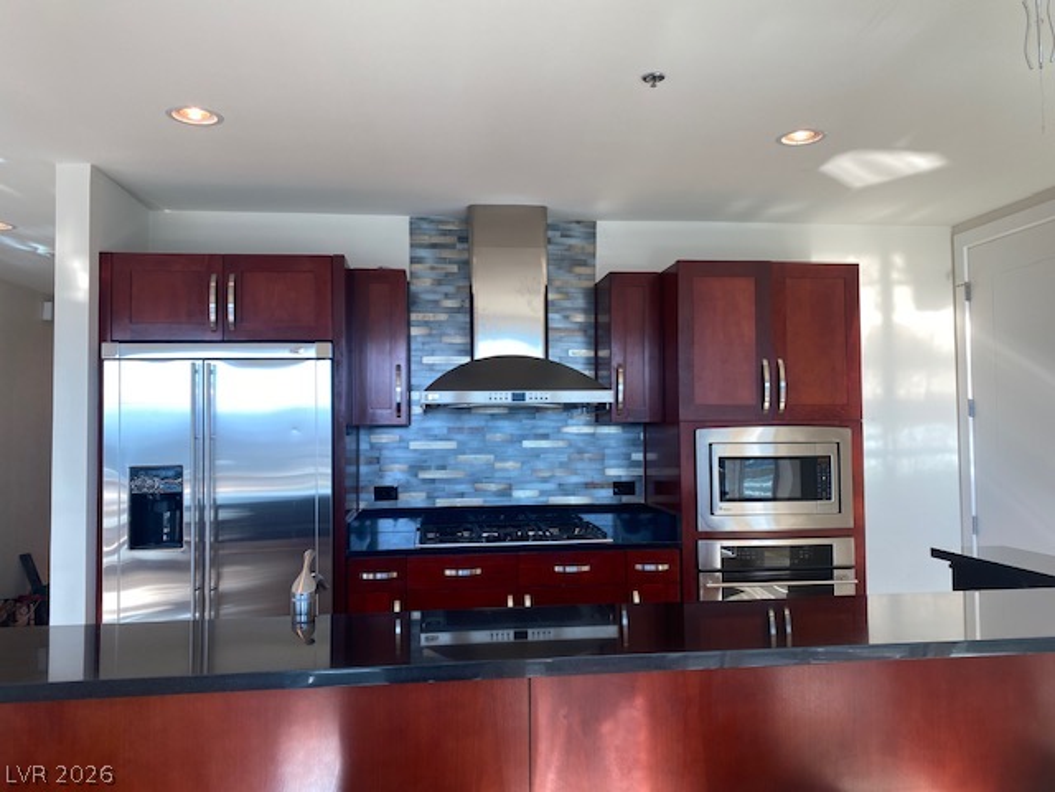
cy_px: 396
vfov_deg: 53.1
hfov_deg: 67.3
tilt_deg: +2.1
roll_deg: +0.3
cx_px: 528
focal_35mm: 26
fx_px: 792
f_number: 1.8
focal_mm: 4.25
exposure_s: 1/120
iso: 40
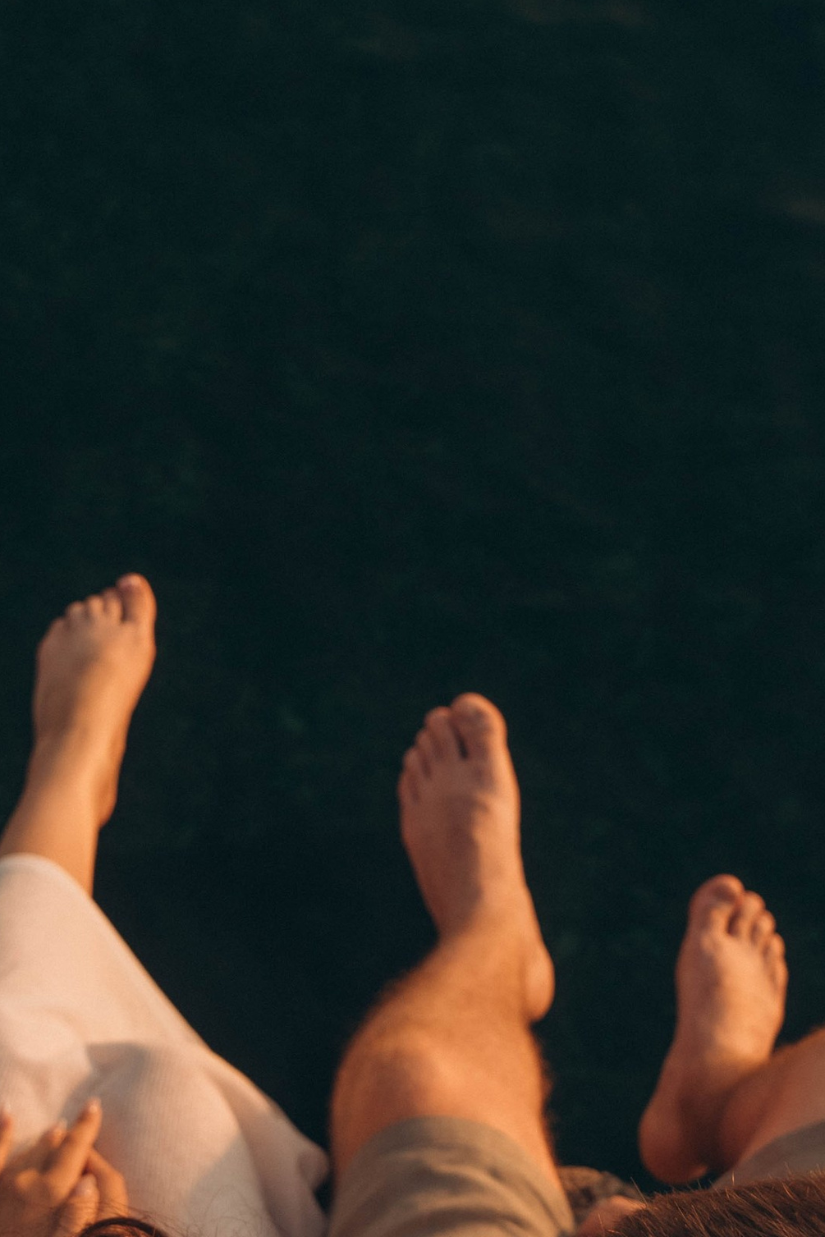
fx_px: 2715
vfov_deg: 25.5
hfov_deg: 17.3
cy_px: 843
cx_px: 369
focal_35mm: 79
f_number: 7.1
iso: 200
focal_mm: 31
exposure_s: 1/200
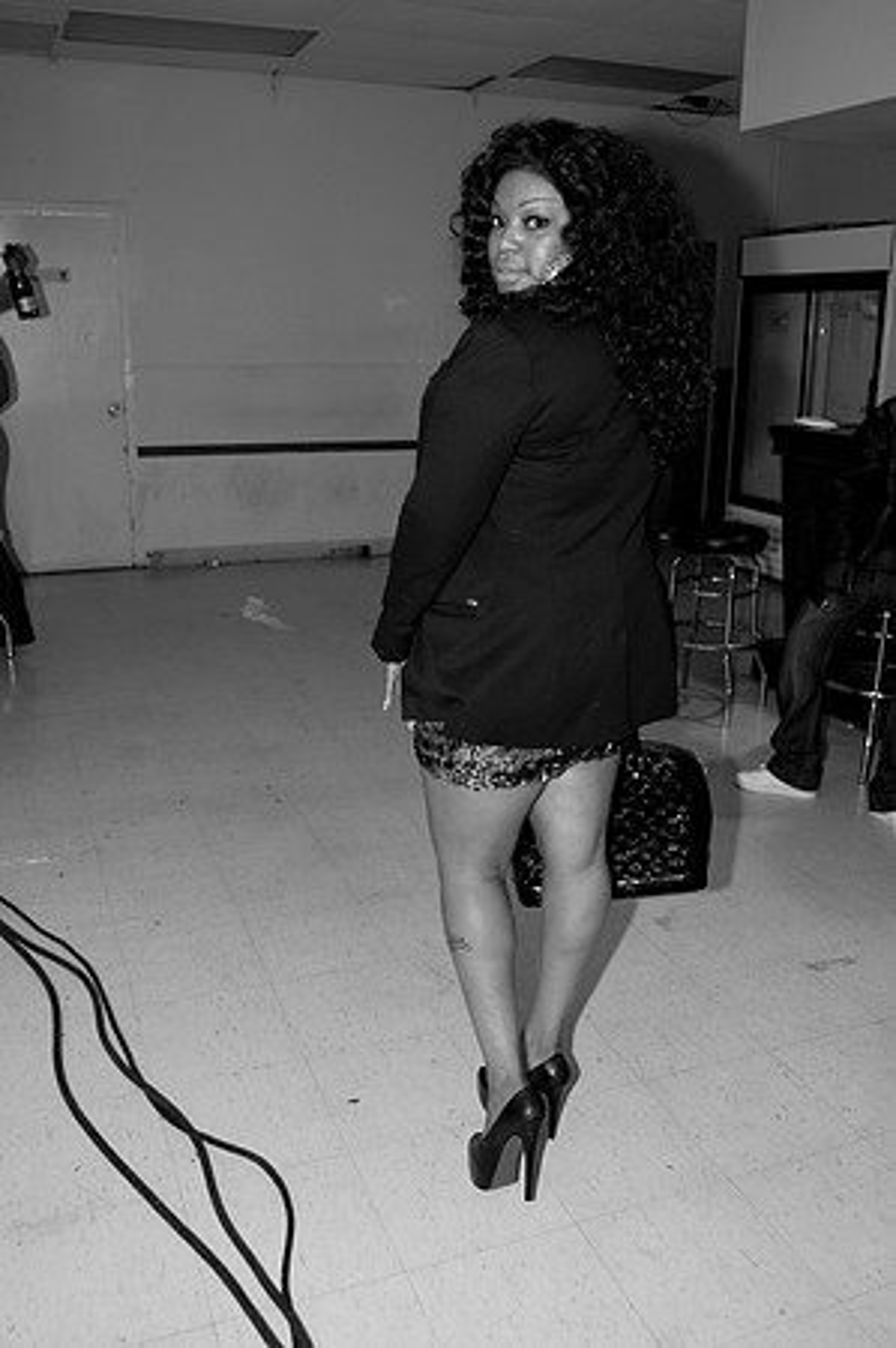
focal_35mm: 30
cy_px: 674
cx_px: 448
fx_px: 1123
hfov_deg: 43.5
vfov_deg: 62.0
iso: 400
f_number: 4
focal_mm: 20
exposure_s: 1/60
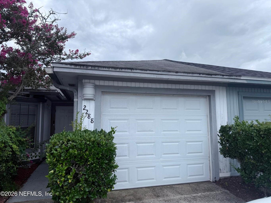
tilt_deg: +5.5
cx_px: 136
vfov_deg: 56.8
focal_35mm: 24
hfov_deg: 71.6
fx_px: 188
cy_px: 102
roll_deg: -0.1
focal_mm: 6.76
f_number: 1.78
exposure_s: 1/4673
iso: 80
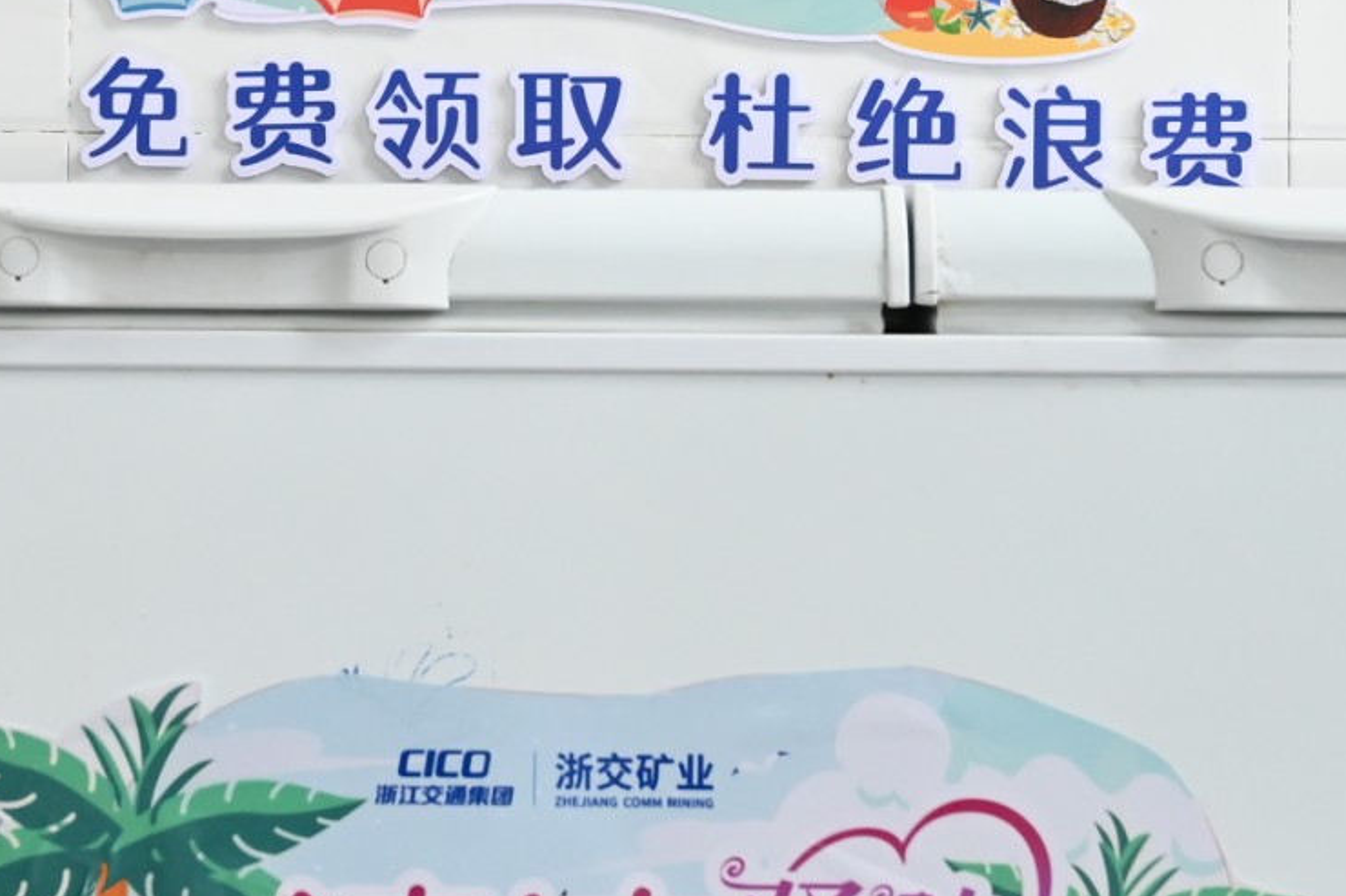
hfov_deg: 15.2
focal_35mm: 135
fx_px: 5046
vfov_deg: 10.1
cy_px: 133
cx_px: 471
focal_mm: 39
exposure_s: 1/125
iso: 2000
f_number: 5
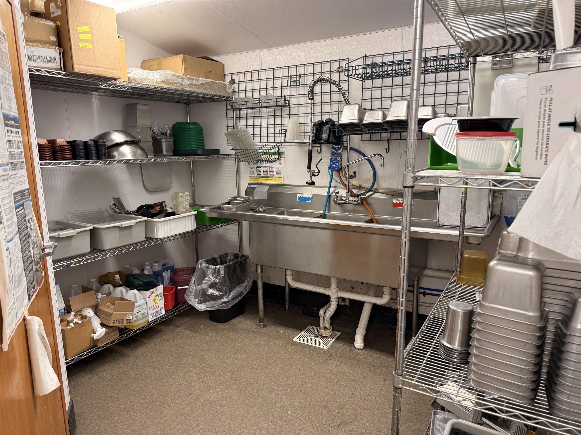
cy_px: 218
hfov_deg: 71.6
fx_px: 403
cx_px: 290
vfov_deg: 56.8
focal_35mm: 24
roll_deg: -1.0
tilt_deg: -9.9
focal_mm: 6.76
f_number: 1.78
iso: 125
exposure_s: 1/60
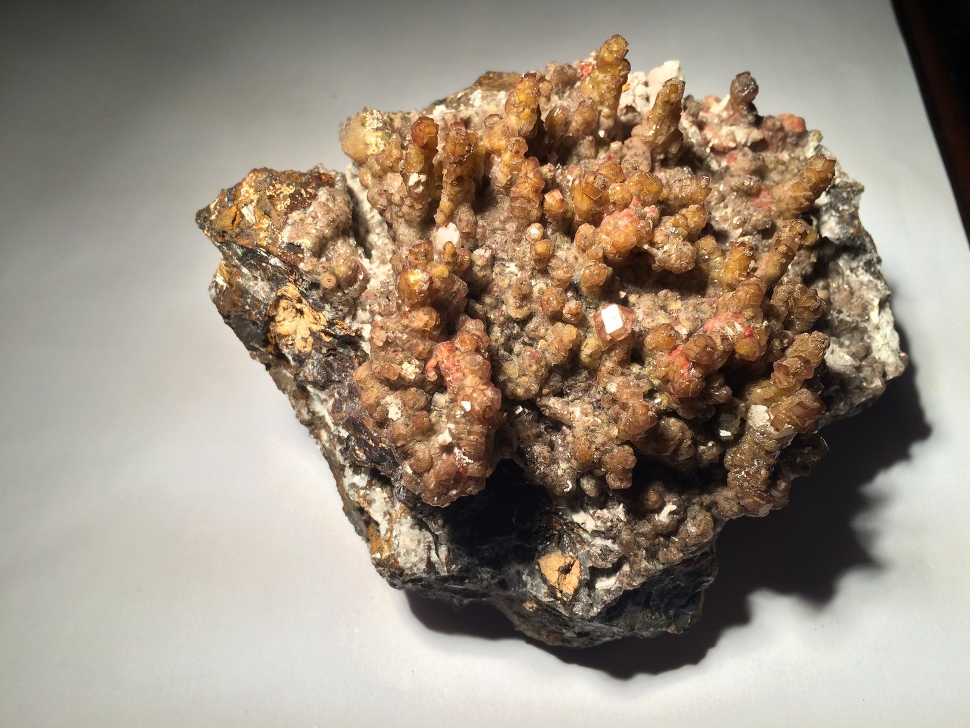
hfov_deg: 61.7
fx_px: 813
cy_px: 364
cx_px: 485
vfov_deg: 48.2
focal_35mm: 29
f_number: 2.2
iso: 32
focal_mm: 4.15
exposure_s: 1/120
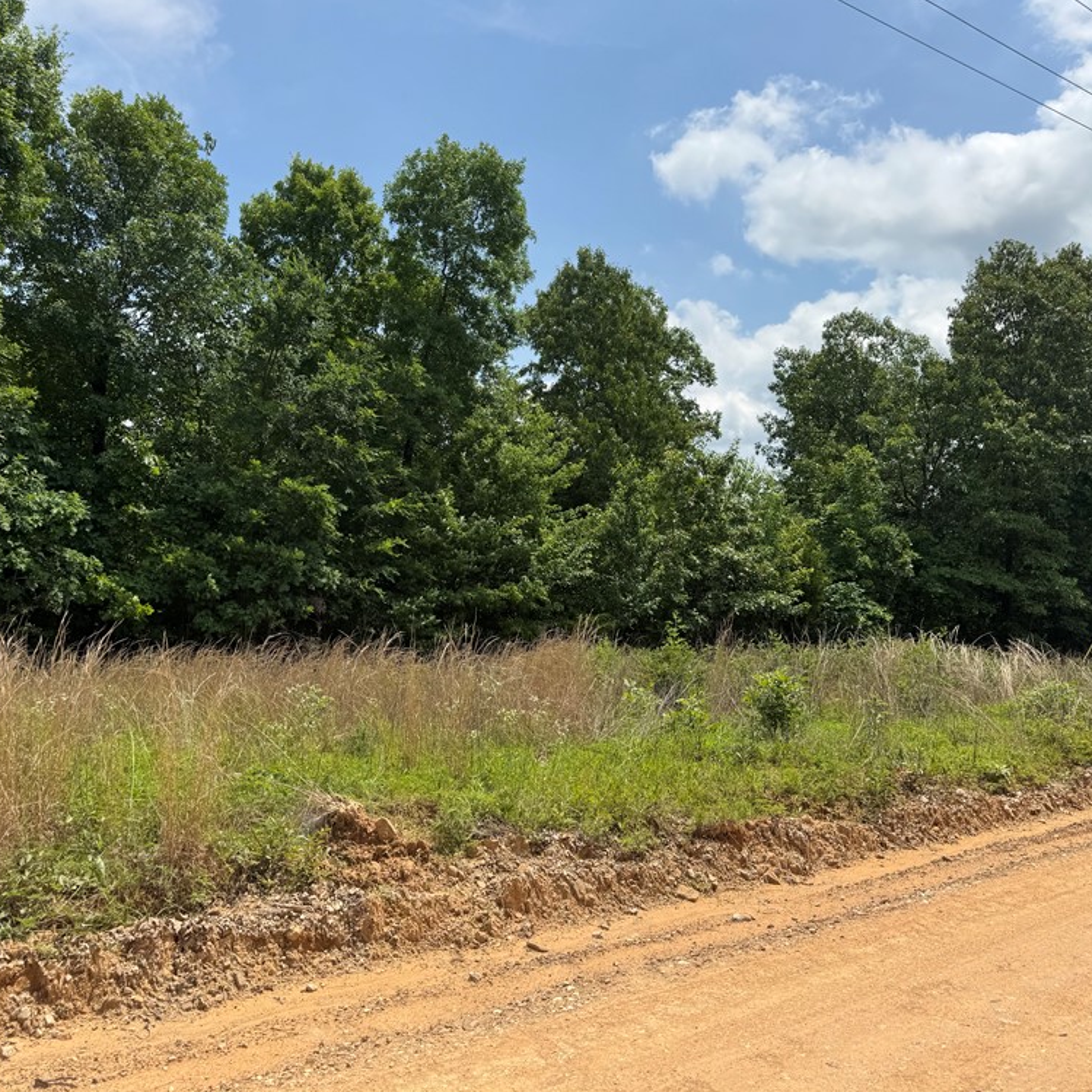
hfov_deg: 55.6
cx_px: 518
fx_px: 1035
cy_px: 534
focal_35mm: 29
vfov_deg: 55.6
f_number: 1.78
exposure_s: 1/4608
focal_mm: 6.76
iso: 80
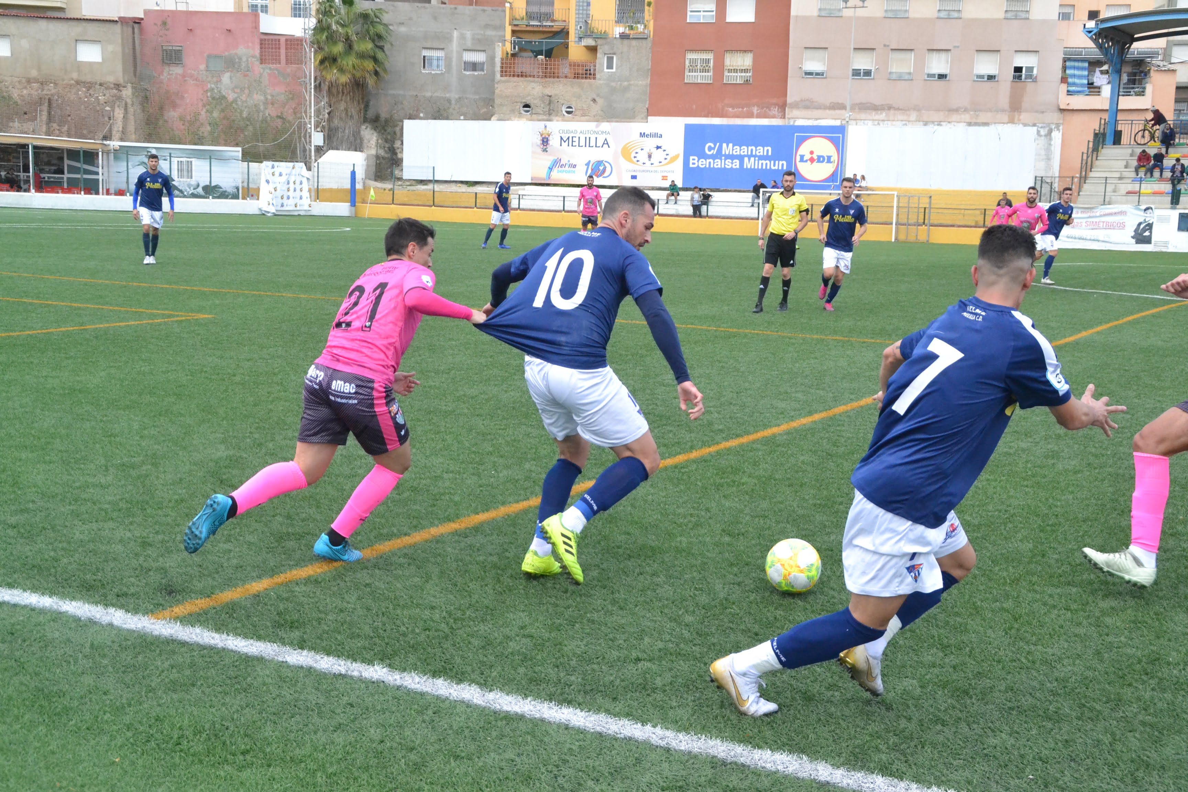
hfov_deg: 41.1
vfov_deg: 28.1
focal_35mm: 48
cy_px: 396
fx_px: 1584
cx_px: 594
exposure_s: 1/2500
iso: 3200
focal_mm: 32
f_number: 9
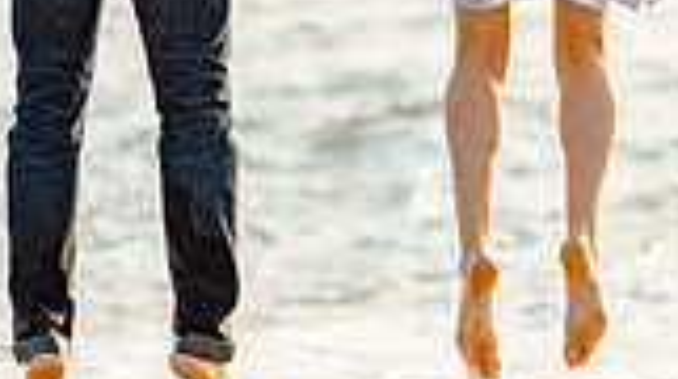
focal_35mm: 374
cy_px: -434
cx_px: 324
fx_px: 6714
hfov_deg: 5.8
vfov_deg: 3.2
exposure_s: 1/1250
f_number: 1.8
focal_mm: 85
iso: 160
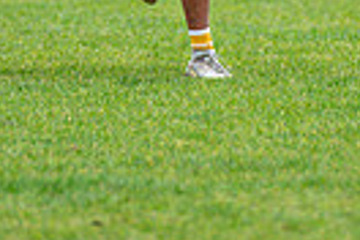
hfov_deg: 1.6
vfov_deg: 1.0
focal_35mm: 1314
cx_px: 177
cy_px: -198
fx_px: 13139
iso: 2200
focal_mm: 300
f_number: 2.8
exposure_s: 1/1000
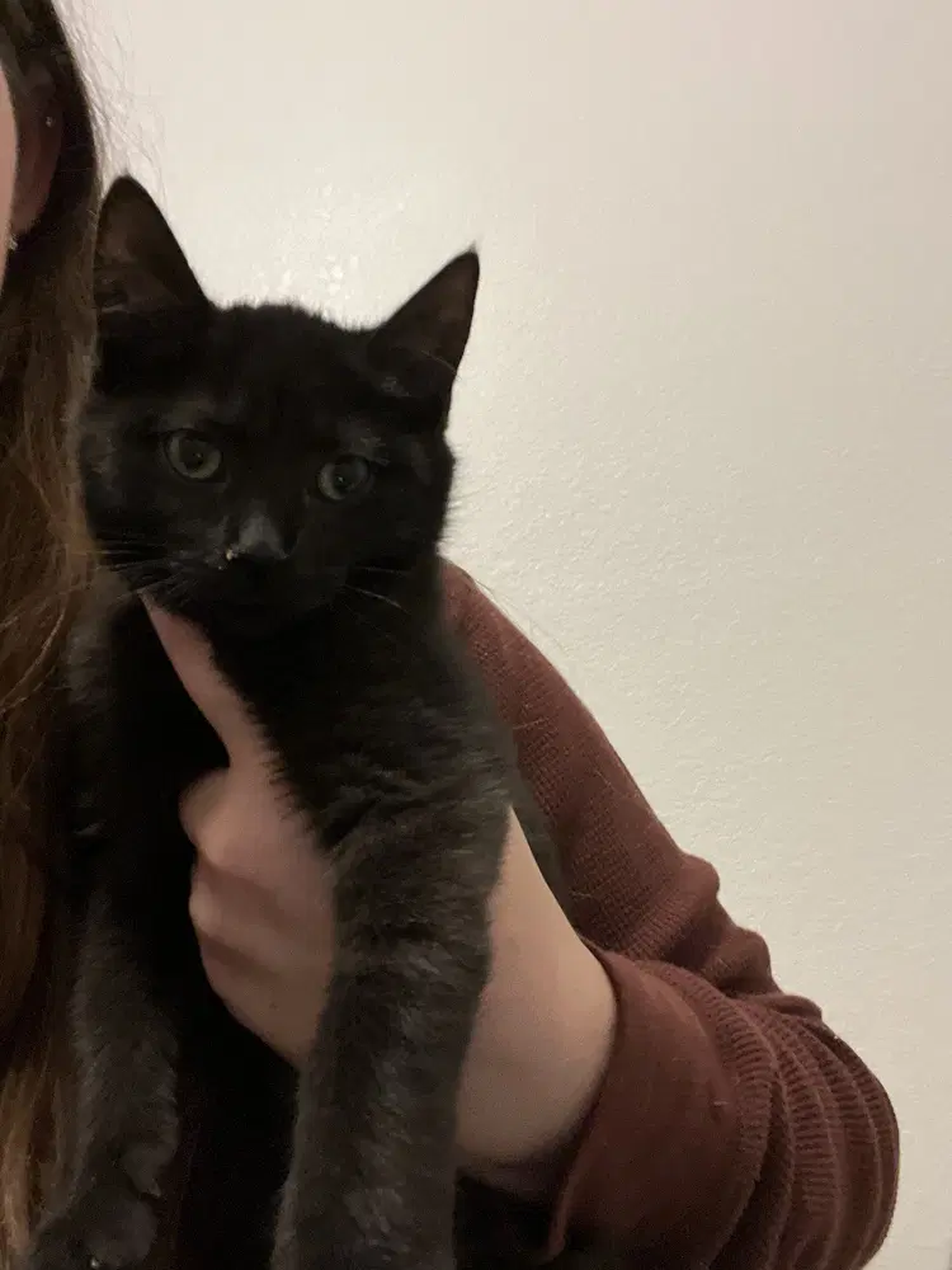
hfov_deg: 46.8
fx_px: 1100
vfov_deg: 60.0
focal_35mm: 30
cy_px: 635
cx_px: 476
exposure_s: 1/30
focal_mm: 2.71
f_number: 2.2
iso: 500
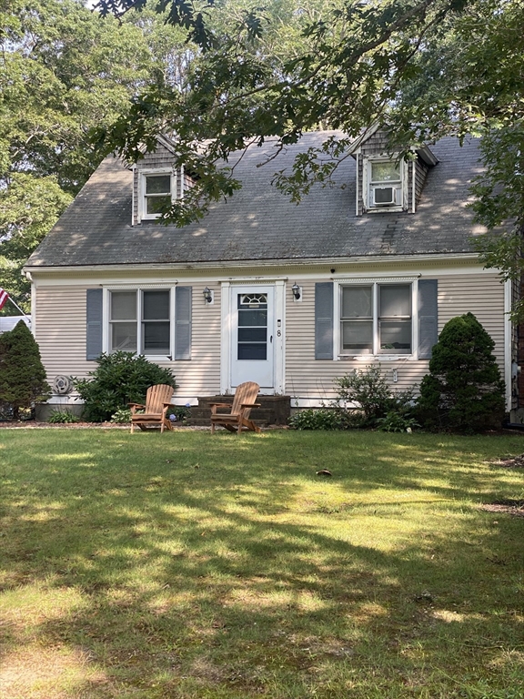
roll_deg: -0.5
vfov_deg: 36.8
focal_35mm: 52
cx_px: 262
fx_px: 1050
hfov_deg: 28.0
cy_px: 350
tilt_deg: +3.4
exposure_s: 1/122
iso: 25
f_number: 2
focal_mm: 6
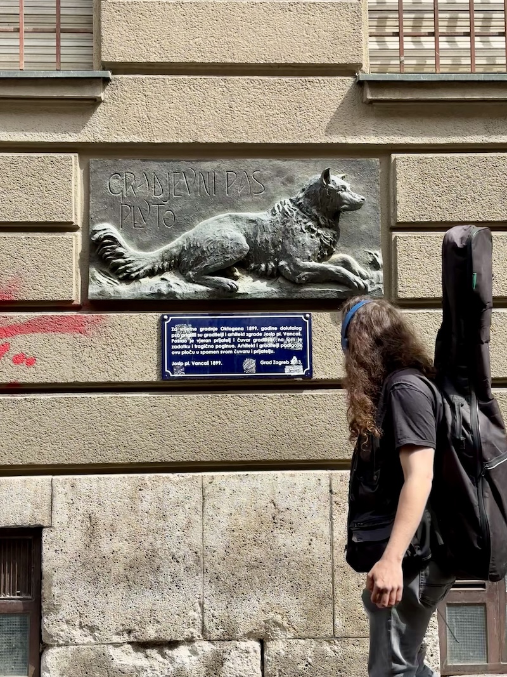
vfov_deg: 36.8
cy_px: 338
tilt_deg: +5.1
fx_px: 1016
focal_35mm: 52
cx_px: 254
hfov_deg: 28.0
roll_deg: -0.2
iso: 32
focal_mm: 5.96
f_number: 1.6
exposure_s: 1/763
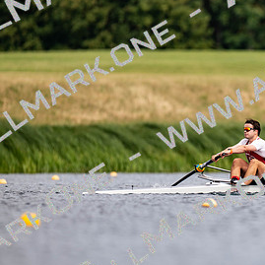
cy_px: 152
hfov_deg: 1.6
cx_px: 278
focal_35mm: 1099
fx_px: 9519
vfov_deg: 1.6
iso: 250
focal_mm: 600
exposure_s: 1/2500
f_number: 4
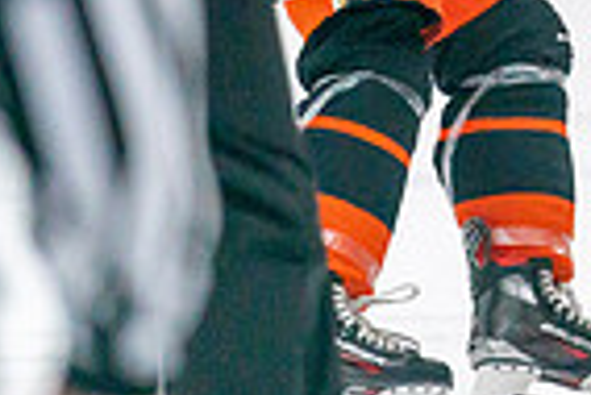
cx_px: 1065
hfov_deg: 2.5
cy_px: -372
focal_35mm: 826
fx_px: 13574
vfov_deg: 1.7
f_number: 2.8
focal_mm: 200
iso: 3200
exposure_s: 1/1250
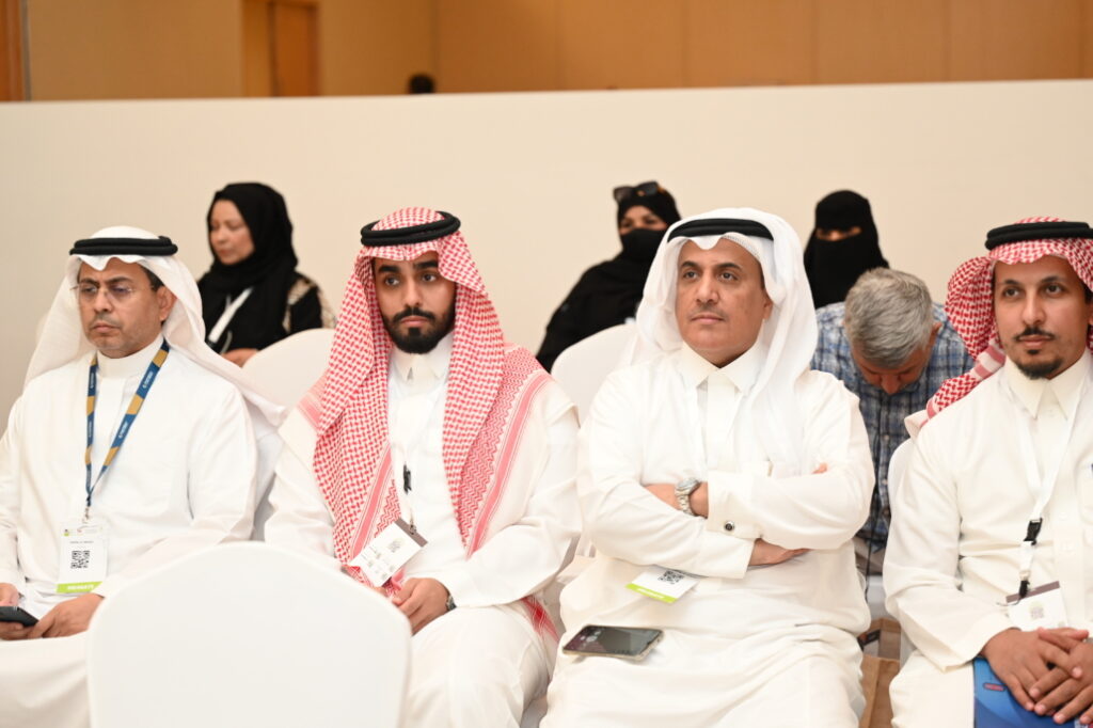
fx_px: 2124
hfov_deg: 28.9
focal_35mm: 70
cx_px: 546
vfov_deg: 19.4
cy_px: 364
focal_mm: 70
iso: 2000
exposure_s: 1/125
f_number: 2.8
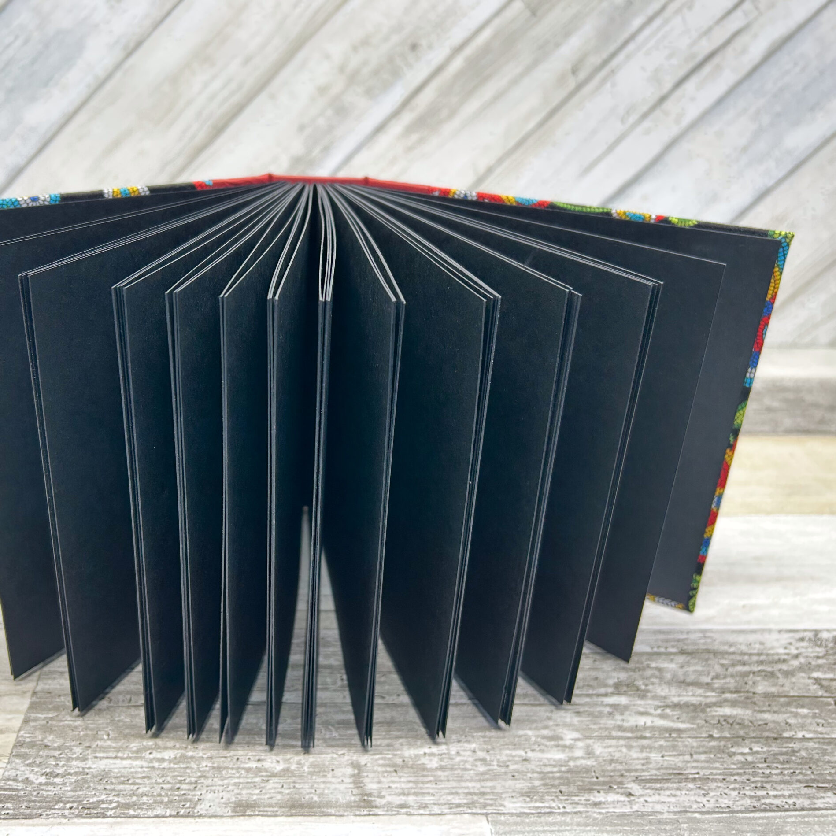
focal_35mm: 31
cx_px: 328
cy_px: 420
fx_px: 847
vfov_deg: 52.5
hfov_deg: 52.1
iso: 100
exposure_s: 1/120
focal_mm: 5.7
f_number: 1.5
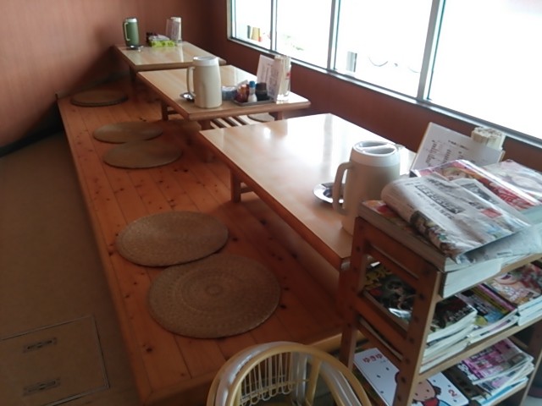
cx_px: 271
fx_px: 438
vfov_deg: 49.7
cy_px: 203
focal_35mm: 28
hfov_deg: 63.4
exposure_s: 1/60
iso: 50
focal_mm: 4.21
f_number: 2.5
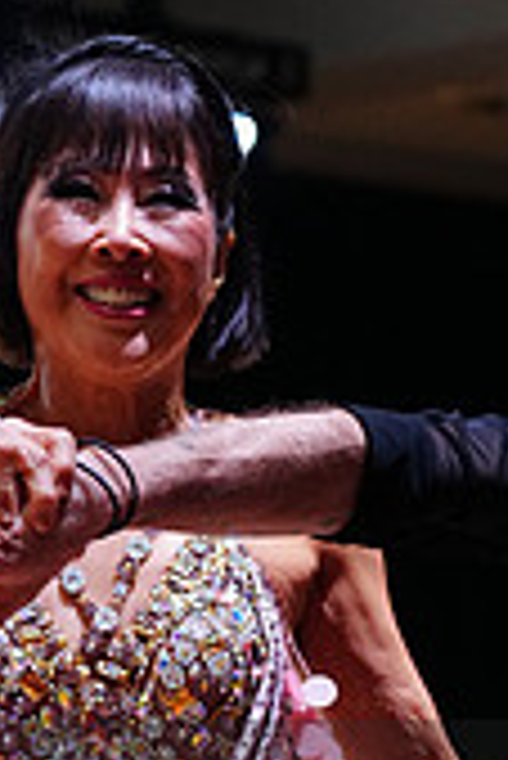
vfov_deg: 8.5
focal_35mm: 240
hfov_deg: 5.7
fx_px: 5069
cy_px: 872
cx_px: 551
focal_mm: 70
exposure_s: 1/320
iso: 2500
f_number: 4
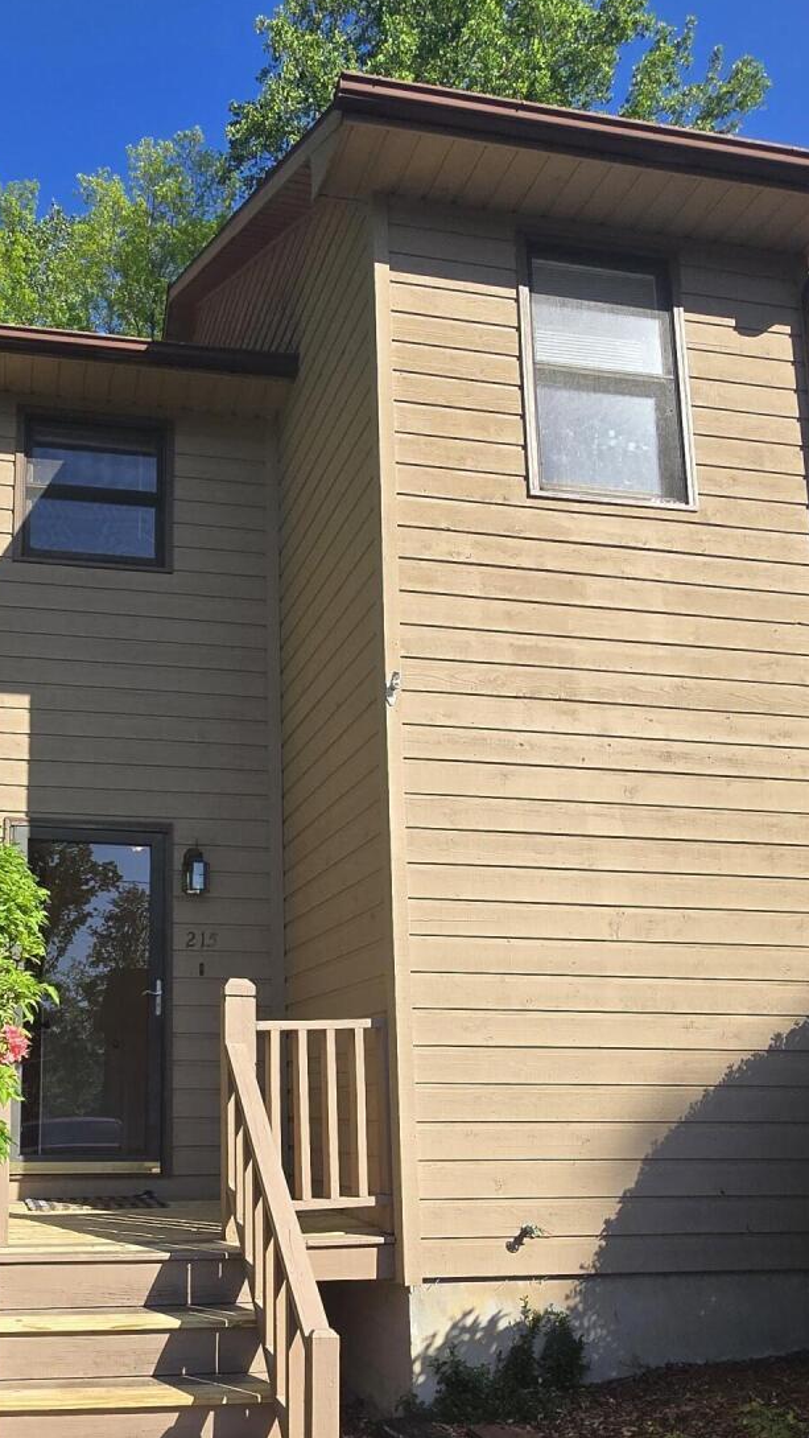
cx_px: 176
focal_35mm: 26
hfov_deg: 42.6
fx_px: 991
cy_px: 923
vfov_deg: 70.4
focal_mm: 2.2
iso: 64
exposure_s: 1/2000
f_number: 2.2
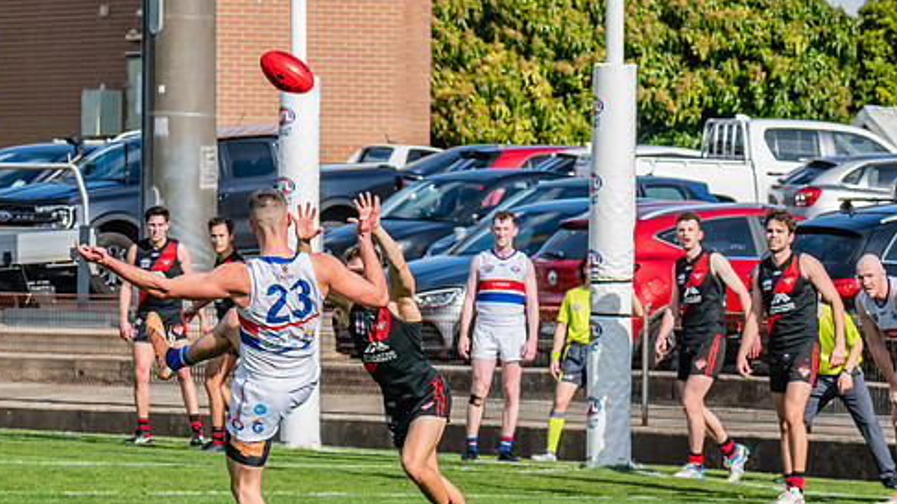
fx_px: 8774
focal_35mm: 369
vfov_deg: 3.3
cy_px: 267
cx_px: 227
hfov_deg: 5.8
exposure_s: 1/1600
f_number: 11
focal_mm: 195
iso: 800
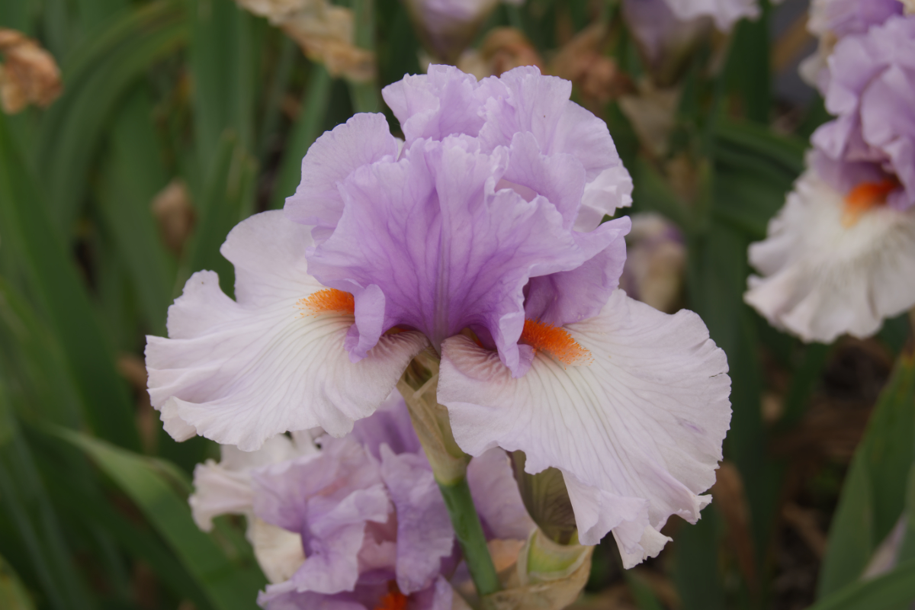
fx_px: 2097
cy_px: 305
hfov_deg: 24.6
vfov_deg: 16.6
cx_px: 458
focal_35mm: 82
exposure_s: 1/100
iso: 100
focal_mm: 55
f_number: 9
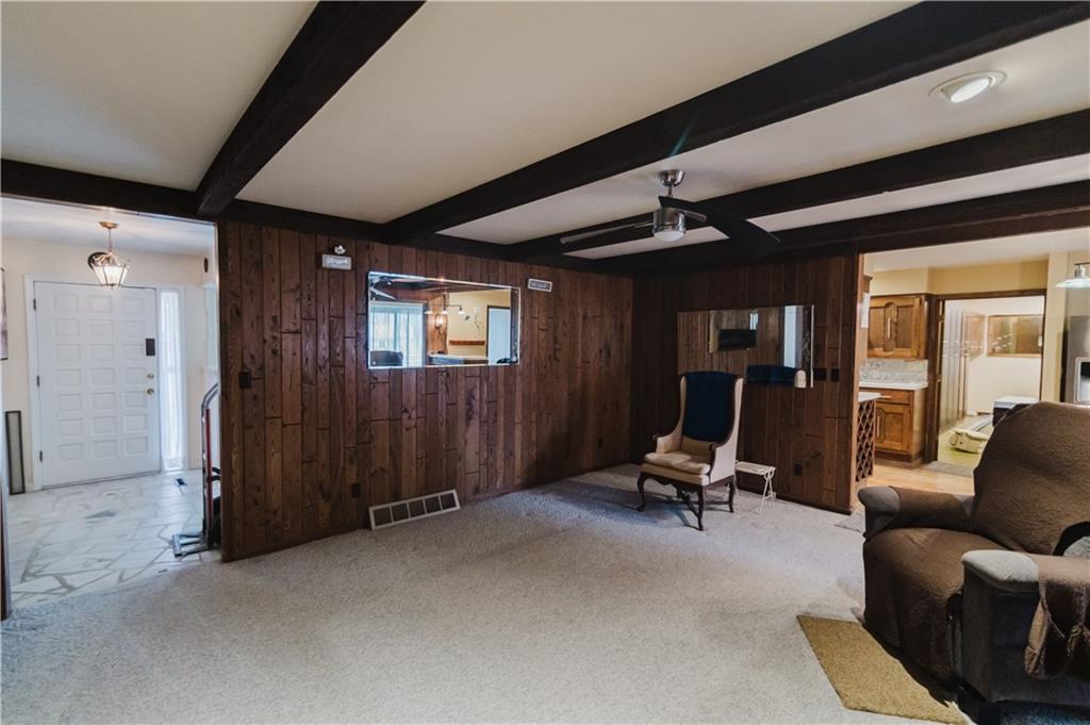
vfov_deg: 73.7
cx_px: 545
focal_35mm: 16
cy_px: 362
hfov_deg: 96.8
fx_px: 484
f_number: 2.8
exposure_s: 1/200
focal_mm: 16
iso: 2000
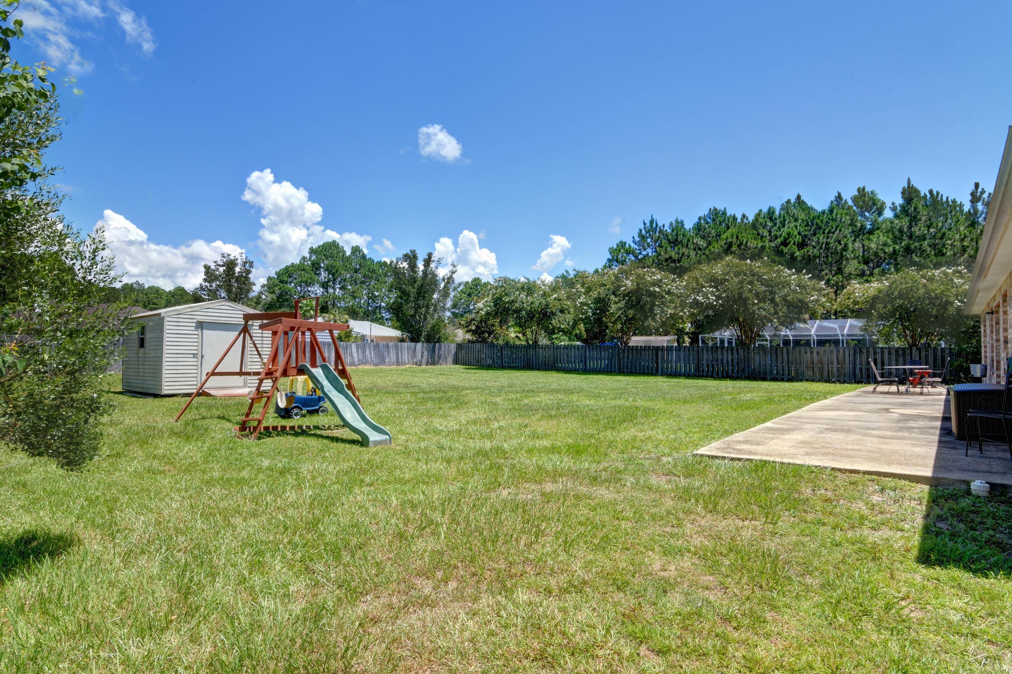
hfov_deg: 86.9
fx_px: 534
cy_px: 337
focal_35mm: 19
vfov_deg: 64.6
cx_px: 506
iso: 100
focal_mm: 13
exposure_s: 1/125
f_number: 22
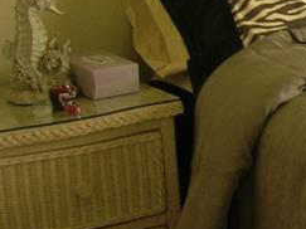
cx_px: 615
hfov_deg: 11.2
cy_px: 5
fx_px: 1414
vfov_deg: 9.2
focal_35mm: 160
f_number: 2.8
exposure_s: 1/6.6
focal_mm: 7.8
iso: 64
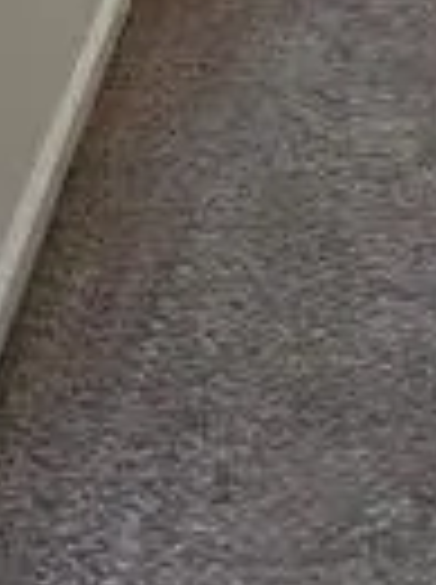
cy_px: -774
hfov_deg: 17.8
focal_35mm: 77
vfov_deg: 15.5
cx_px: 571
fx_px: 1297
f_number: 1.8
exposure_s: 1/60
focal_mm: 1.57
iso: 160
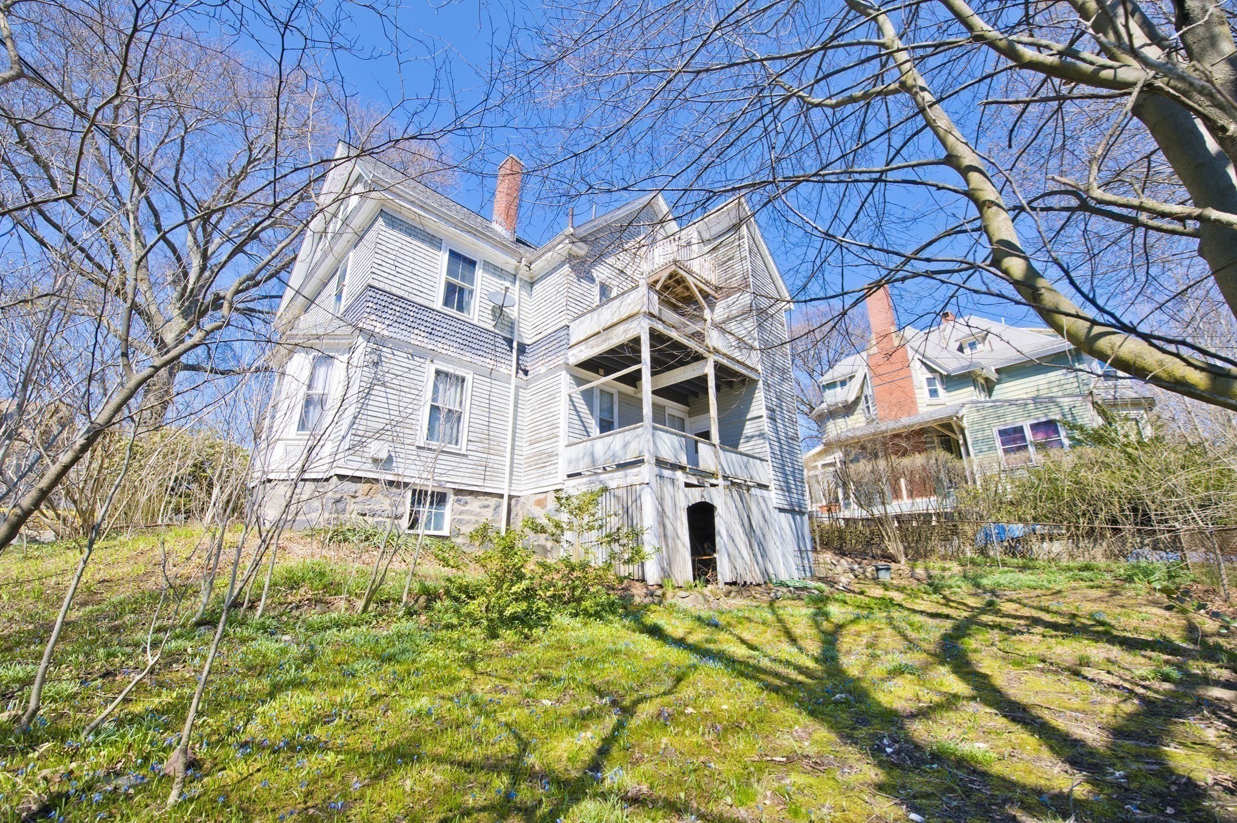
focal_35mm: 14
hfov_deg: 104.3
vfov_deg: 81.1
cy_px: 412
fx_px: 481
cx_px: 618
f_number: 7.1
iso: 100
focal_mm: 14
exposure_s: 1/400
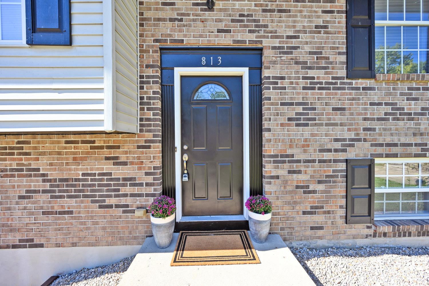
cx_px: 214
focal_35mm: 14
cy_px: 143
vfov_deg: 81.2
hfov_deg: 104.3
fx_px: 167
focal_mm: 14
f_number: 5.6
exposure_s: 1/250
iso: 180
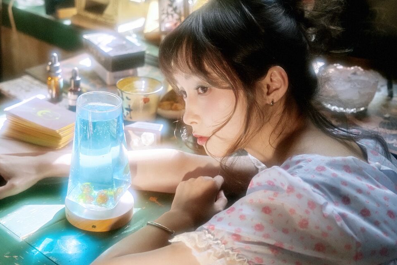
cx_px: 168
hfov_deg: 31.4
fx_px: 706
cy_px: 145
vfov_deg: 21.2
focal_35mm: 64
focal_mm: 34.2
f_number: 2.8
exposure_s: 1/500
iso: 640
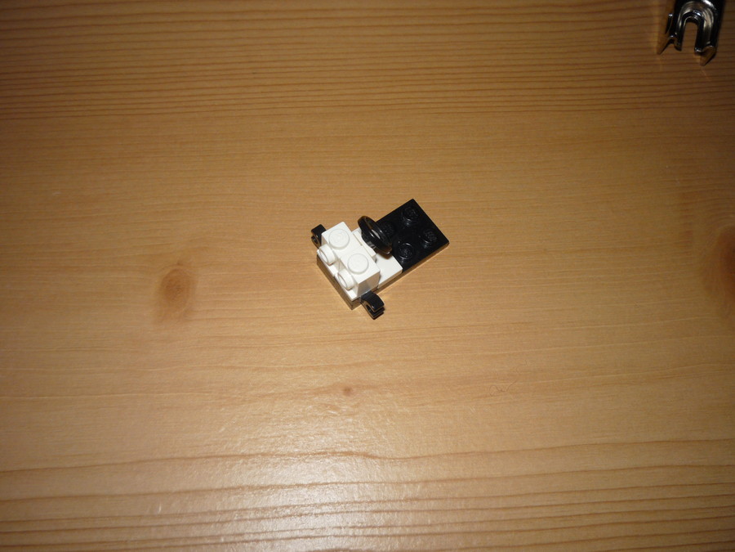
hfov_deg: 56.8
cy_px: 276
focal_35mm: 32
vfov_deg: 44.2
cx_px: 368
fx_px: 679
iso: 100
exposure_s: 1/30
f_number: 4
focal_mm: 5.2
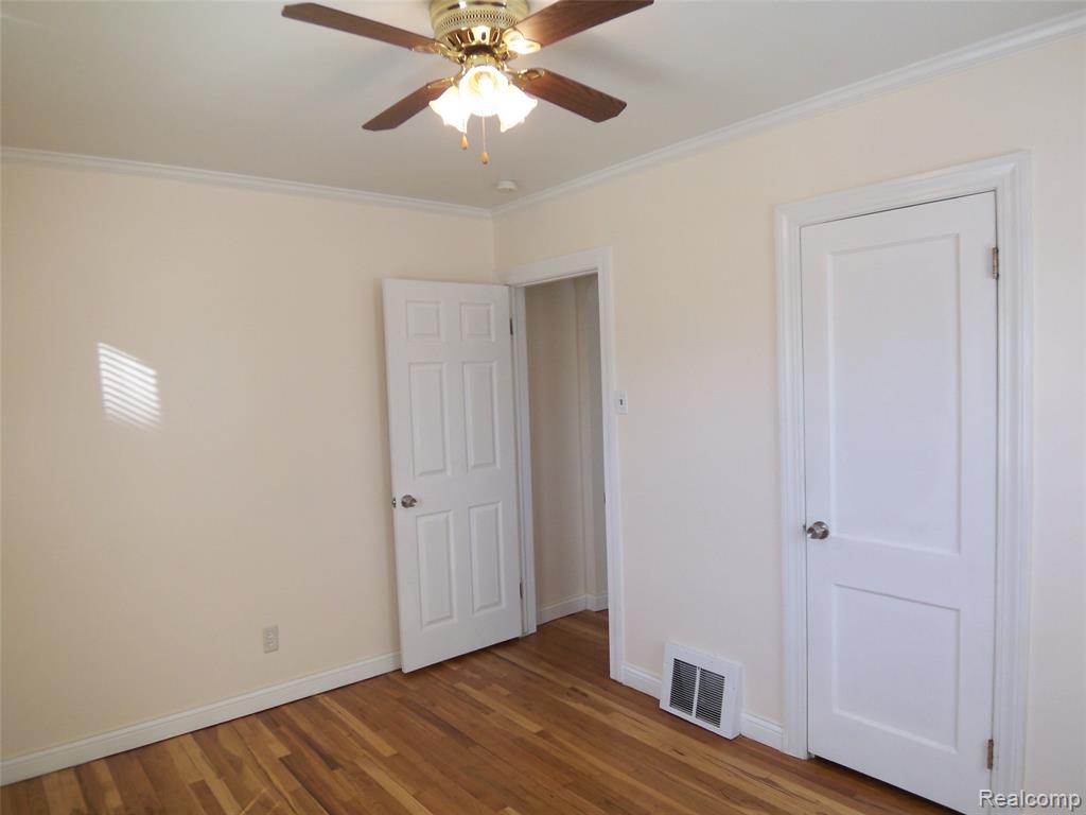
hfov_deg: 73.9
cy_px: 408
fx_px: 722
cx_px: 543
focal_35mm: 23
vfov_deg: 58.9
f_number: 2.8
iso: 50
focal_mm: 3.8
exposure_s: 1/40
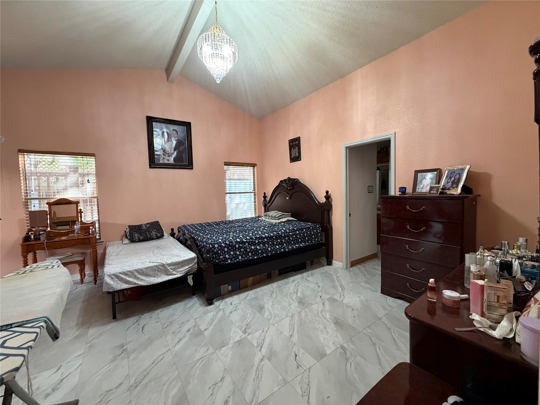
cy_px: 202
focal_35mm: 14
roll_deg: +1.8
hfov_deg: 102.1
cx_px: 270
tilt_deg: -2.7
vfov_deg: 85.7
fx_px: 218
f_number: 2.2
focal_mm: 2.22
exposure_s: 1/60
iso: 640
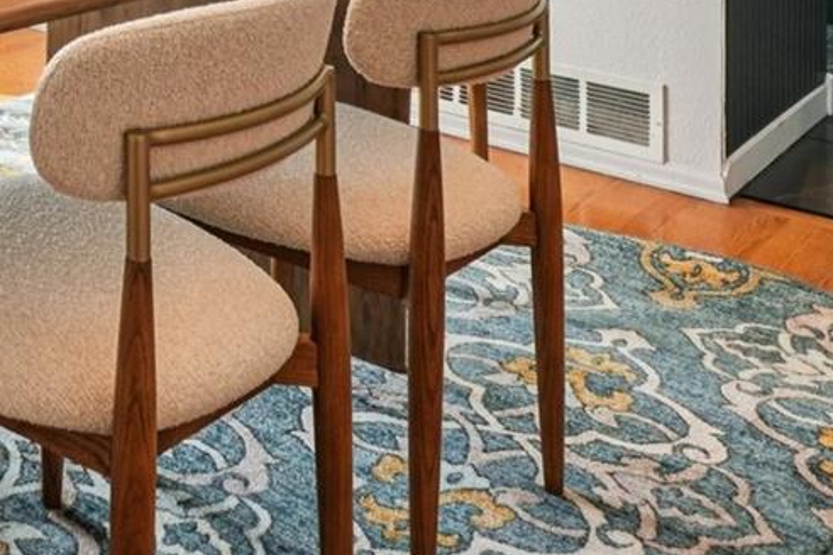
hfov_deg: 32.2
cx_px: -108
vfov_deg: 21.0
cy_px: -296
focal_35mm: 54
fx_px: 1241
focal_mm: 11
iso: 160
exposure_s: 1/30
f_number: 8
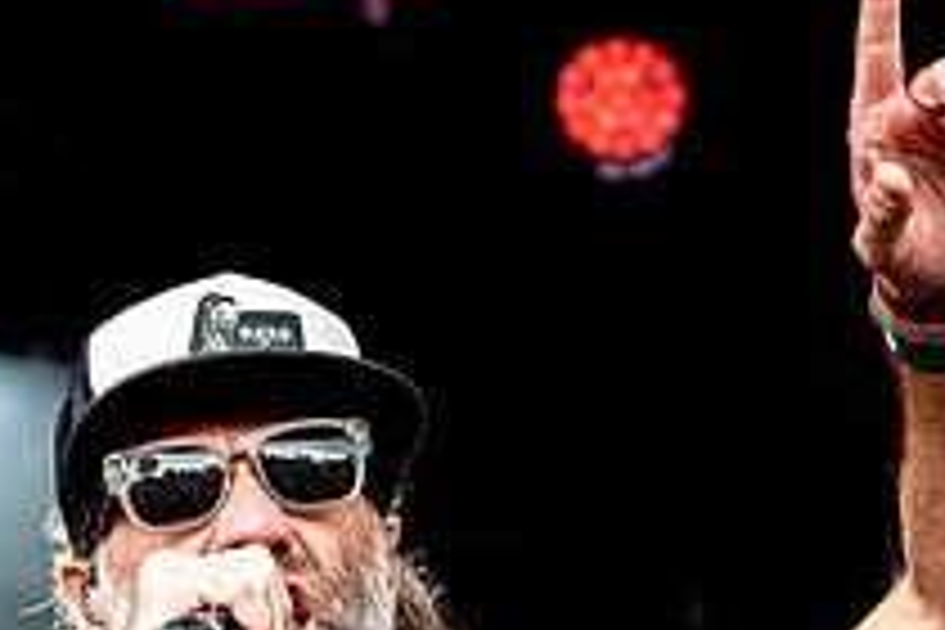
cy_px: 754
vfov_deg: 5.0
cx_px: 459
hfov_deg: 7.5
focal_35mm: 276
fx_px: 7244
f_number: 5.6
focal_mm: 100
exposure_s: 1/500
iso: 2200
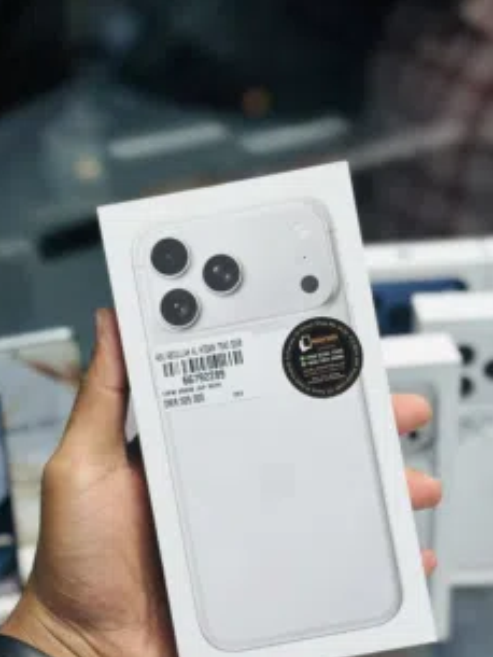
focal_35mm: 63
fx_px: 1195
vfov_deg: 30.7
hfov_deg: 23.3
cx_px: 256
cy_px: 360
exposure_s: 1/1880
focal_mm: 6.86
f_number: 1.78
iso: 80
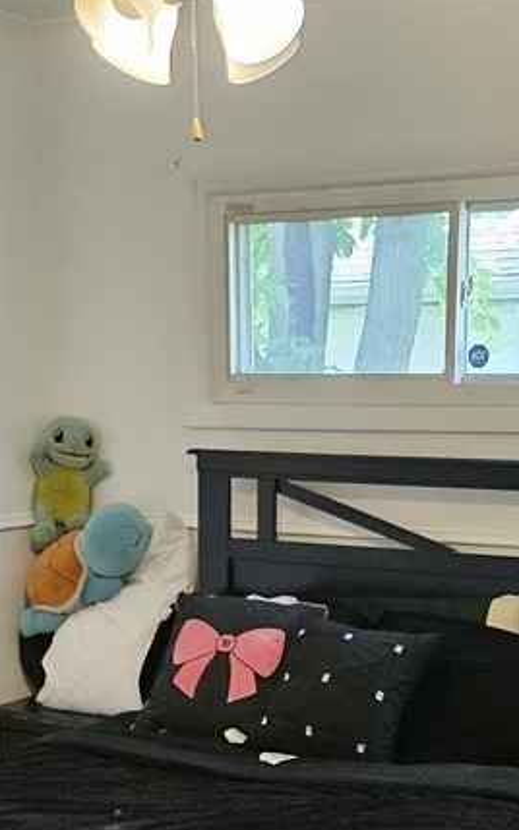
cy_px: 822
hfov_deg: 20.2
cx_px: 378
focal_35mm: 64
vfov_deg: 29.9
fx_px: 1449
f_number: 1.8
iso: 500
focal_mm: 5
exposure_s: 1/120
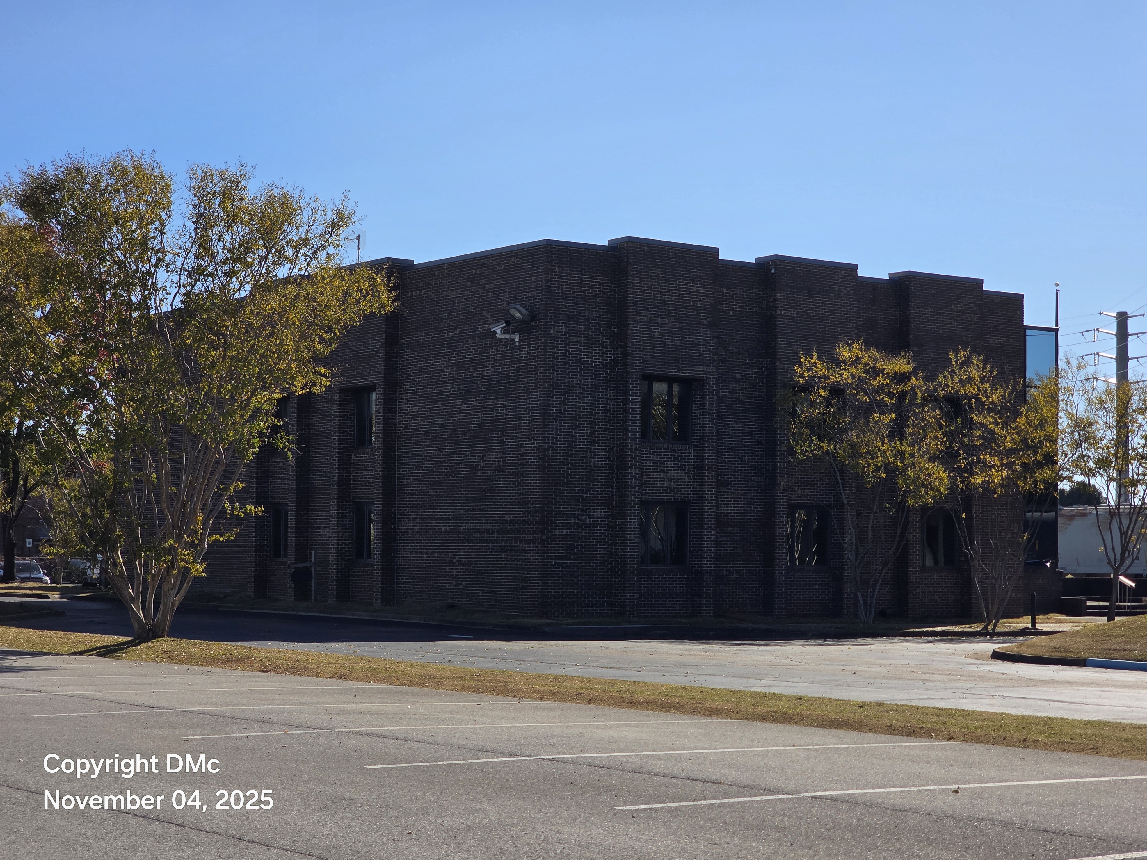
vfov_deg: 21.0
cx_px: 570
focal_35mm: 70
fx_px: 2319
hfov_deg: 27.8
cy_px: 430
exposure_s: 1/2186
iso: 50
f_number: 2.4
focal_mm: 7.9
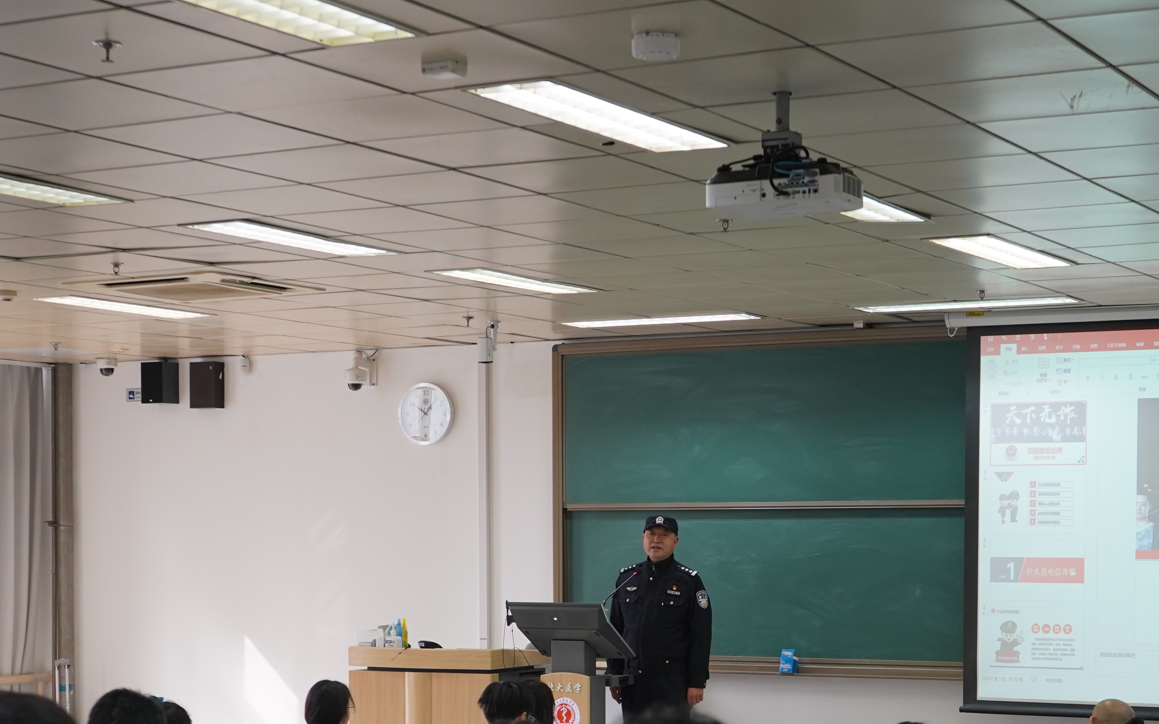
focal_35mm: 70
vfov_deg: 18.4
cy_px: 610
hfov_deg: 29.4
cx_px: 598
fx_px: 2211
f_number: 4.5
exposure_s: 1/160
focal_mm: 38
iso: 1000
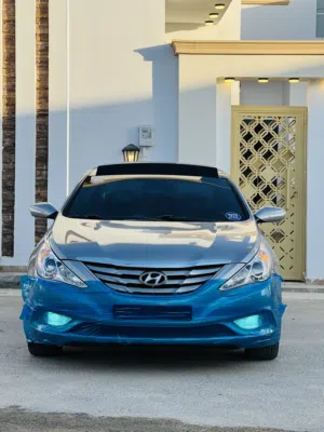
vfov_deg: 25.3
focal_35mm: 77
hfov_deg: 19.1
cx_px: 162
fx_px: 961
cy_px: 216
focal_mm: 9
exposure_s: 1/219
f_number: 2.8
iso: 25
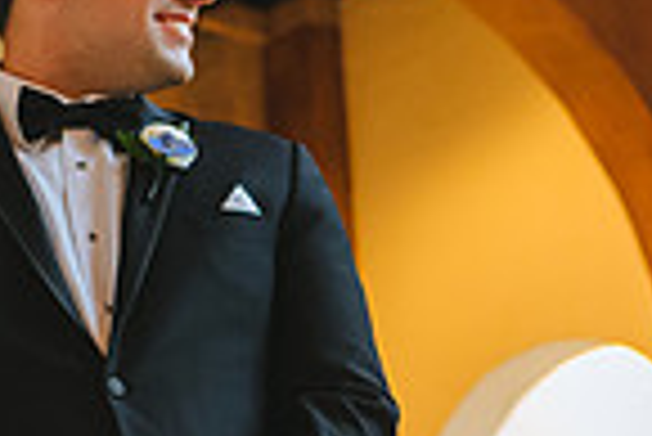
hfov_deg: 14.6
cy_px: 344
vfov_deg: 9.8
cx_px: 135
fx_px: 2538
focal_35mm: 140
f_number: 2.2
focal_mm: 35
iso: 3200
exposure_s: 1/125
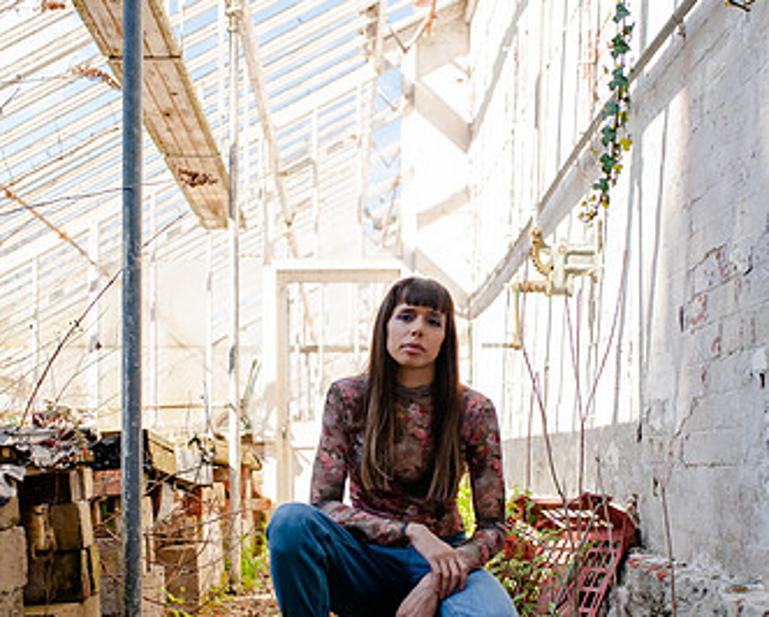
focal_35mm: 59
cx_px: 329
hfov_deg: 31.9
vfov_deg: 25.7
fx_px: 1344
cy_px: 401
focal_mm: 35
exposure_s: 1/2000
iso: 320
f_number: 3.2
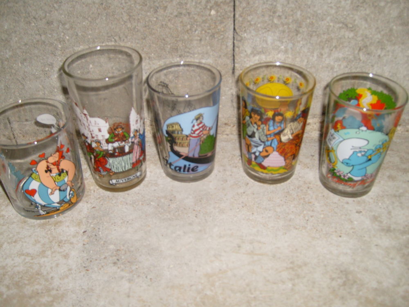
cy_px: 154
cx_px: 204
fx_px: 414
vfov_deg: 40.7
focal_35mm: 35
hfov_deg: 52.6
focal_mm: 5.8
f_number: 2.8
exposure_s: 1/45
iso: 100
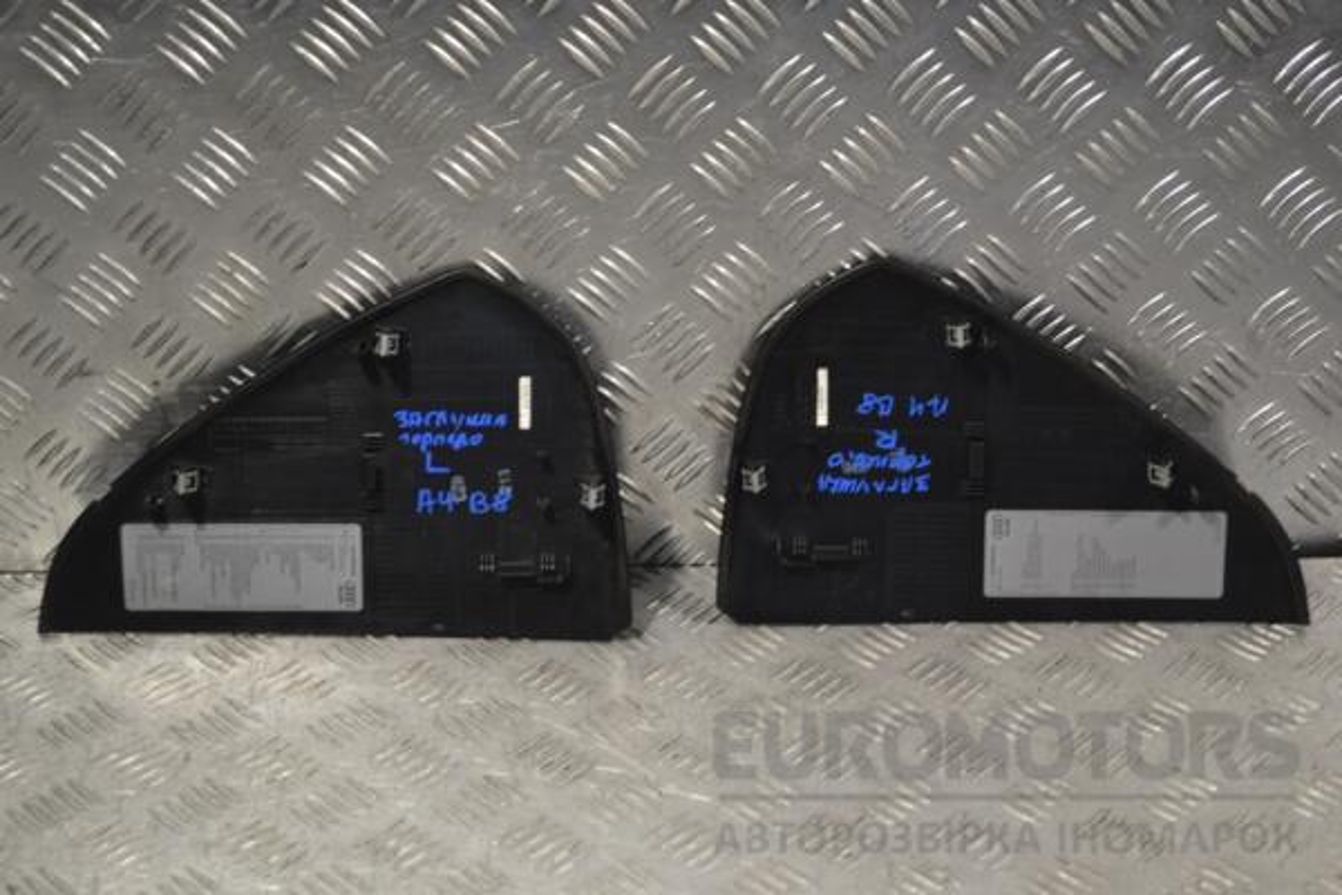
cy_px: 448
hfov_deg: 31.9
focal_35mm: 63
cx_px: 671
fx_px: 2348
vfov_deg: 21.6
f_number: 5.3
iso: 400
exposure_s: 1/80
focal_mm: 42
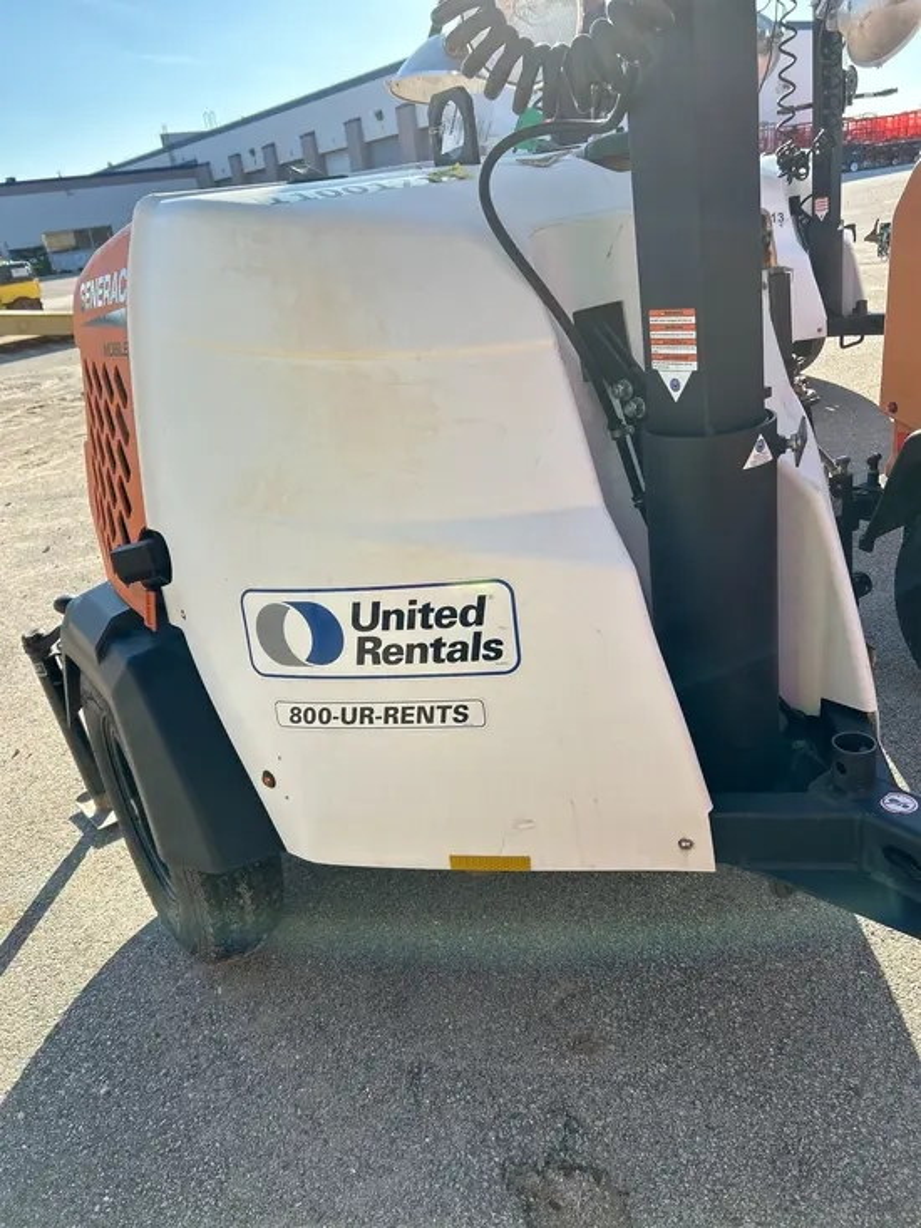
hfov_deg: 53.1
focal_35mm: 26
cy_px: 614
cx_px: 460
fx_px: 922
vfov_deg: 67.3
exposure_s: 1/1698
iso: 50
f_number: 1.5
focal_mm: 5.7
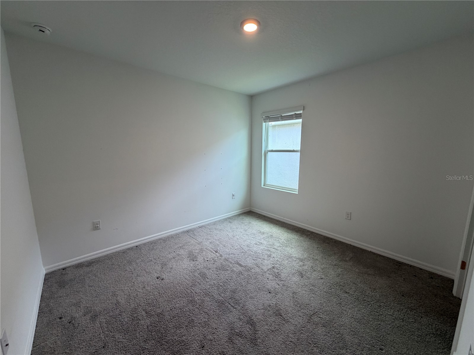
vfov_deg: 85.7
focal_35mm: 14
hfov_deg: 102.1
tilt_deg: -8.8
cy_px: 178
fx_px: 192
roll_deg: +0.6
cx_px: 237
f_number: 2.2
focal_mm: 2.22
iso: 200
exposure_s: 1/120
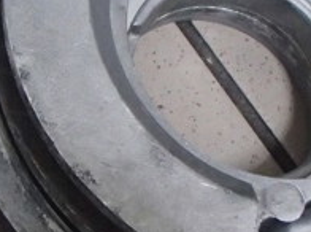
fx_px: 1084
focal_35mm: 121
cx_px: 33
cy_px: 152
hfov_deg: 16.1
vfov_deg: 12.2
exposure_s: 1/25
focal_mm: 6.64
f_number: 4.7
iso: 1600
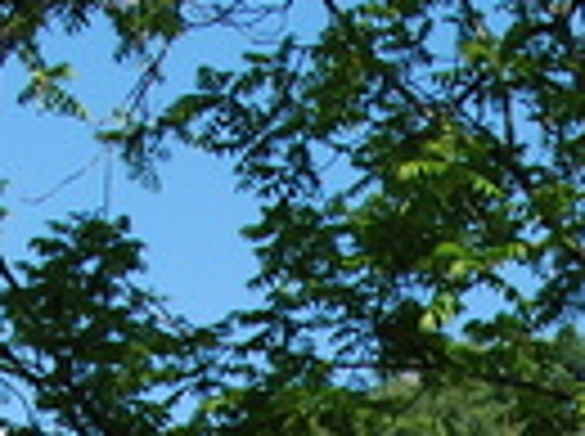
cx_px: 927
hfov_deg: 8.5
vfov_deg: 6.0
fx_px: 3846
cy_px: 1301
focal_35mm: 228
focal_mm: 20
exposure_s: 1/200
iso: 100
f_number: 7.1
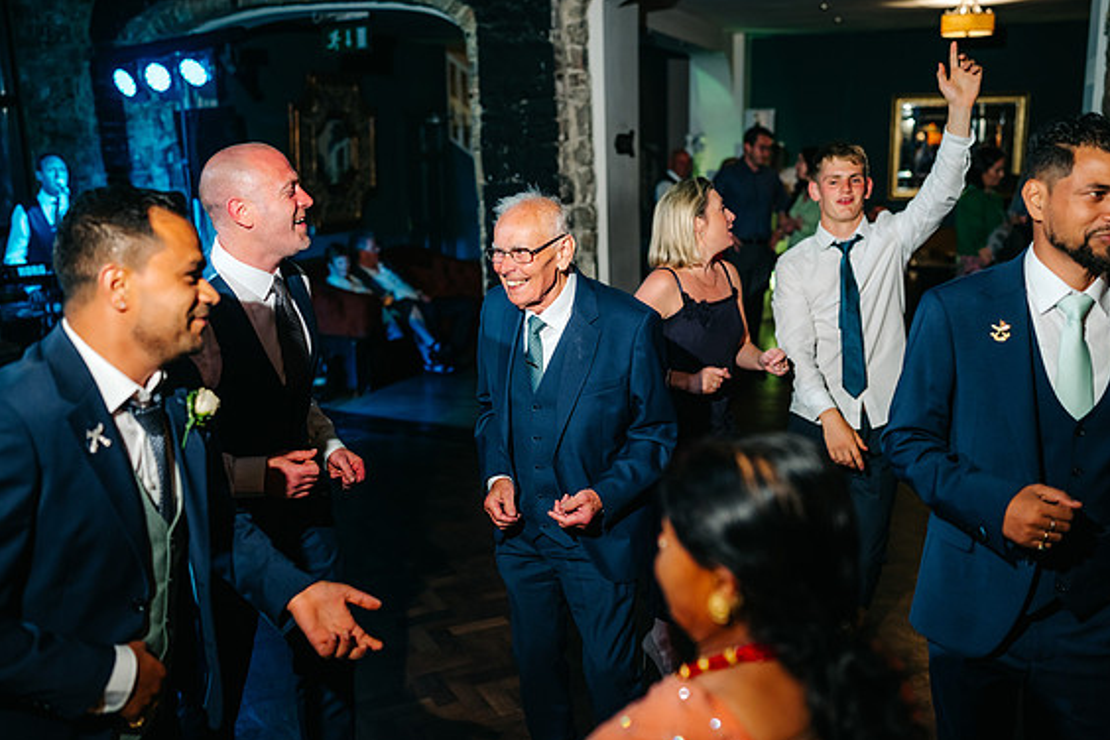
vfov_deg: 36.9
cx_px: 555
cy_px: 377
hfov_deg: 53.1
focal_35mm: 36
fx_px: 1110
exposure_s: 1/200
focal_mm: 35
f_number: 2
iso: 400
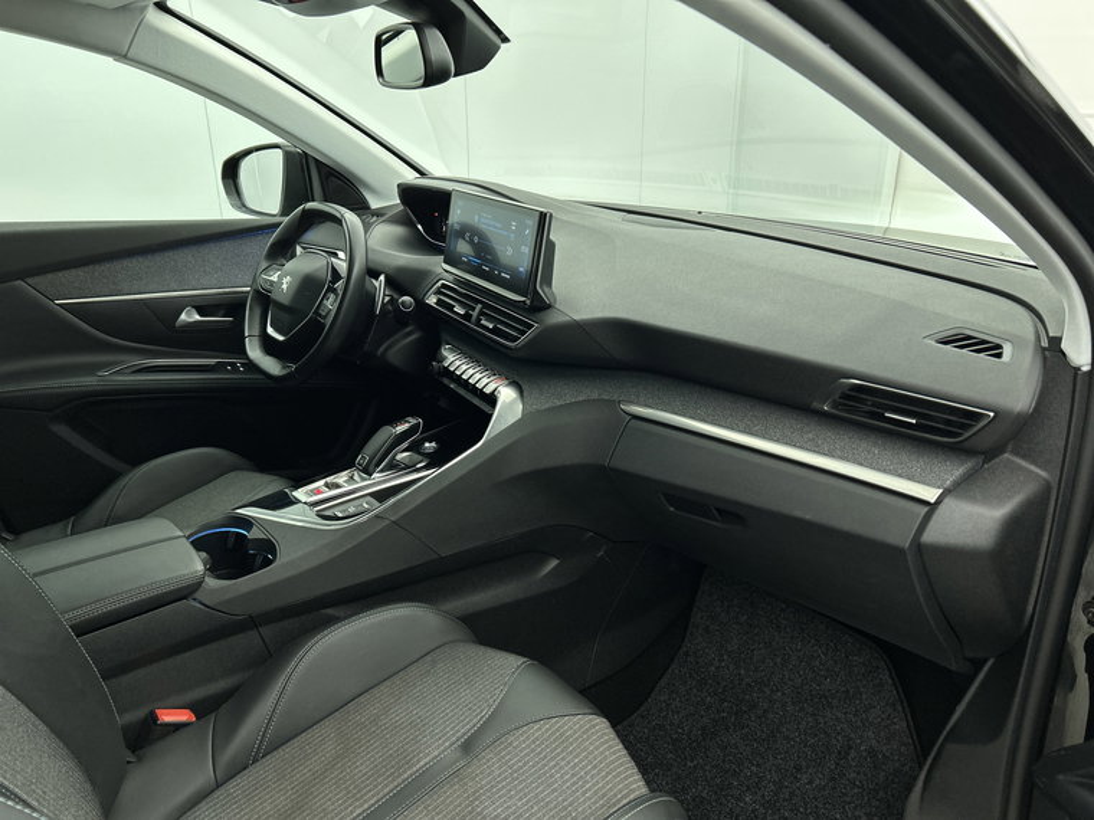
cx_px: 547
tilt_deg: -20.5
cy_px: 410
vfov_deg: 53.1
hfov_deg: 67.3
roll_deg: -0.3
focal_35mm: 26
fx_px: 822
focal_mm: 5.7
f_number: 1.5
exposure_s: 1/100
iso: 125
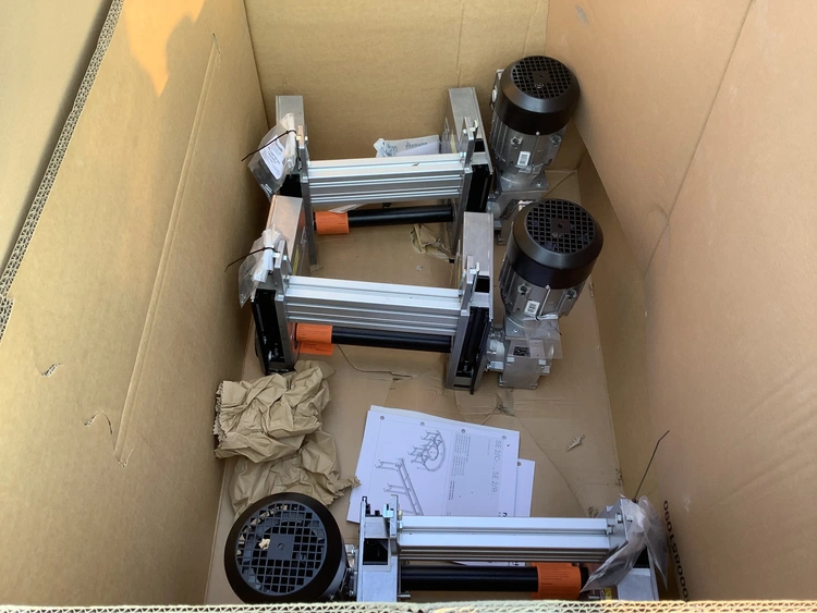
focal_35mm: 31
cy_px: 306
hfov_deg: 58.3
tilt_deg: -59.2
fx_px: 732
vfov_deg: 45.5
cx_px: 408
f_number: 2.4
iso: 50
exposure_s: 1/100
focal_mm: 3.3
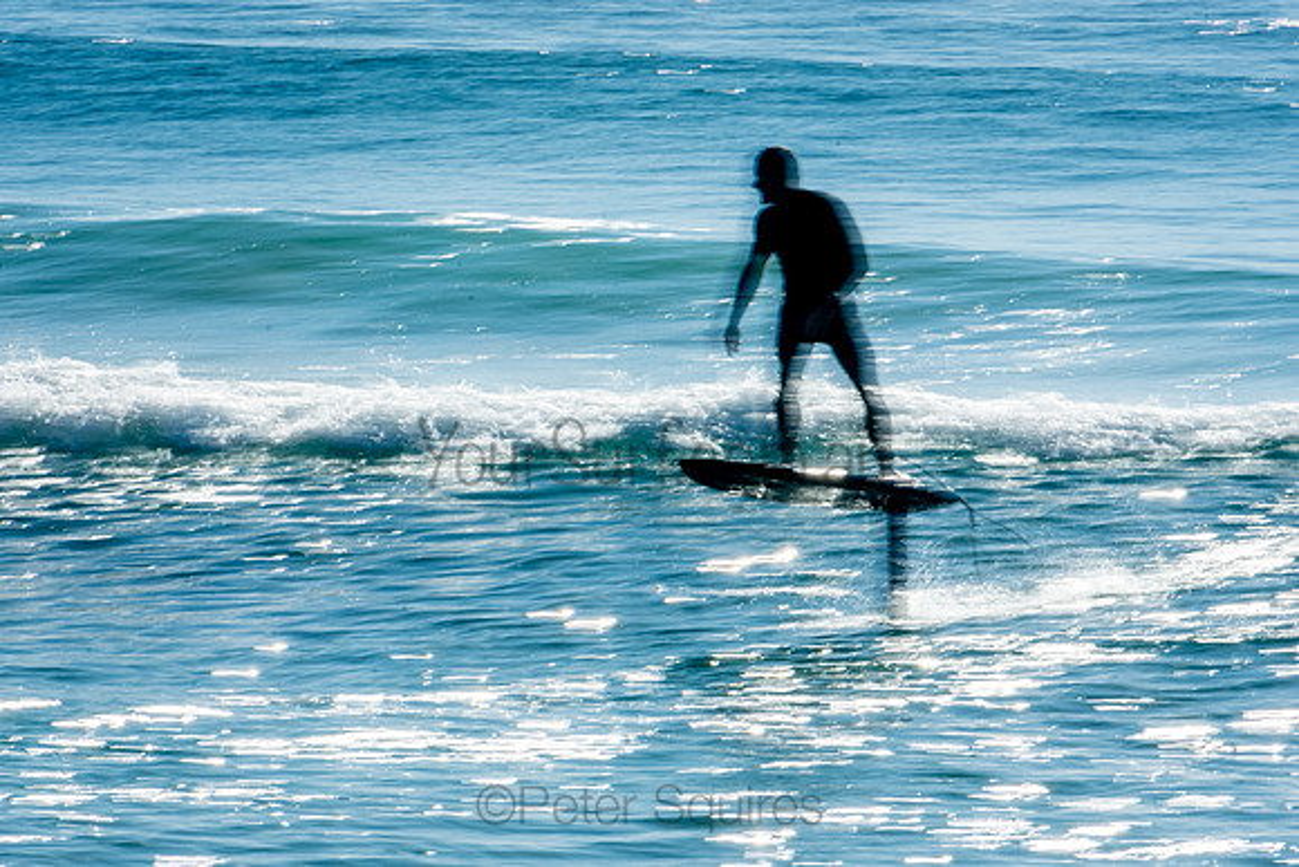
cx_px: 650
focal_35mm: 600
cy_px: 434
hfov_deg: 3.4
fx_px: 21654
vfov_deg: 2.3
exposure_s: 1/40
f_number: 29
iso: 100
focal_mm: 400
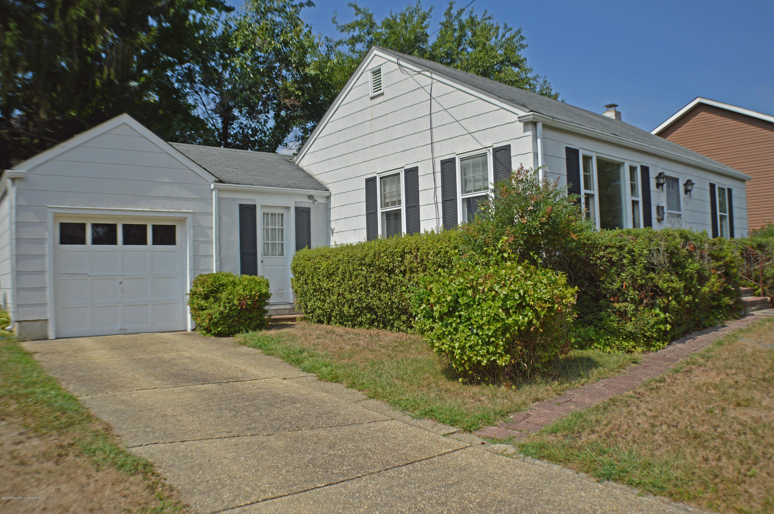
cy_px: 257
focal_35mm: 36
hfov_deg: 53.2
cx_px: 387
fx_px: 773
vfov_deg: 36.8
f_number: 4
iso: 100
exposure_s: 1/1600
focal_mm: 24
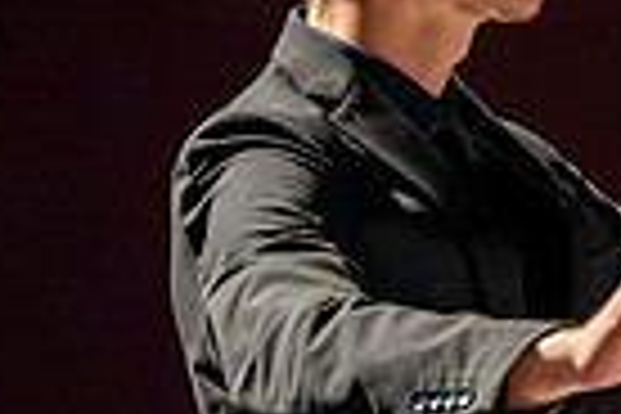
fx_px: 14092
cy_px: 322
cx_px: 1094
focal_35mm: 817
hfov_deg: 2.5
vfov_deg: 1.7
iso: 16000
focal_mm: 195
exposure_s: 1/640
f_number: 2.8
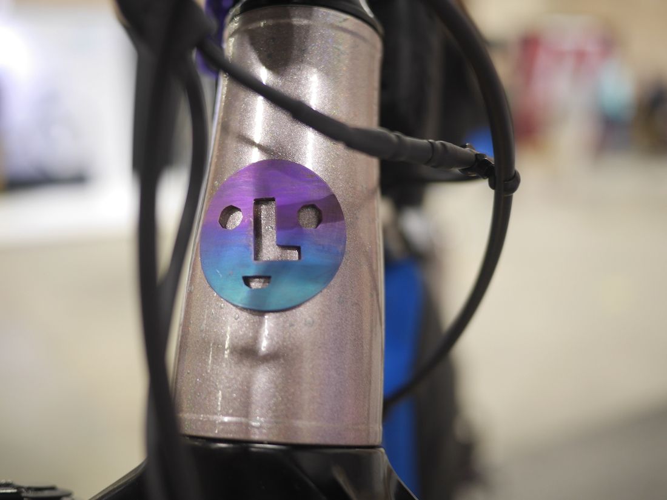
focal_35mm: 40
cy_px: 250
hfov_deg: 46.8
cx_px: 334
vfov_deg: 36.0
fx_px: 771
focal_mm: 20
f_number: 1.7
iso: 200
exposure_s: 1/15
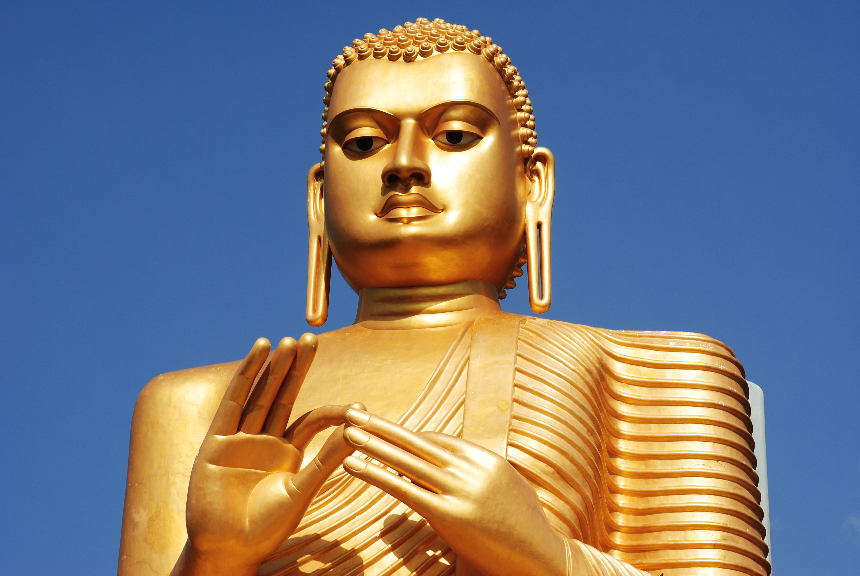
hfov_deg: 15.9
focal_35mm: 129
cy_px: 288
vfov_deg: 10.7
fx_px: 3085
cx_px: 430
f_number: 10
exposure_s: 1/320
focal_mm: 86
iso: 100
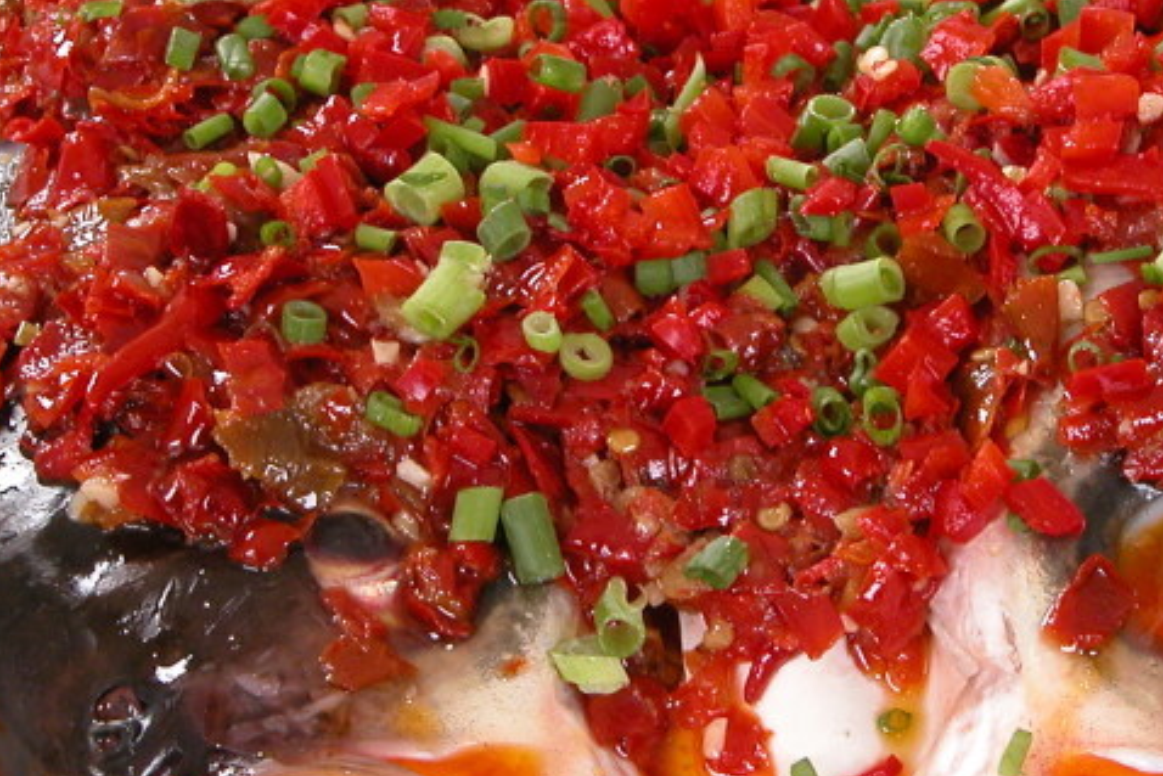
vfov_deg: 7.4
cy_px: 460
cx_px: 749
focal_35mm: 185
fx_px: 5978
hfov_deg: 11.1
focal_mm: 21
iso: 100
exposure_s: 1/125
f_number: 4.9
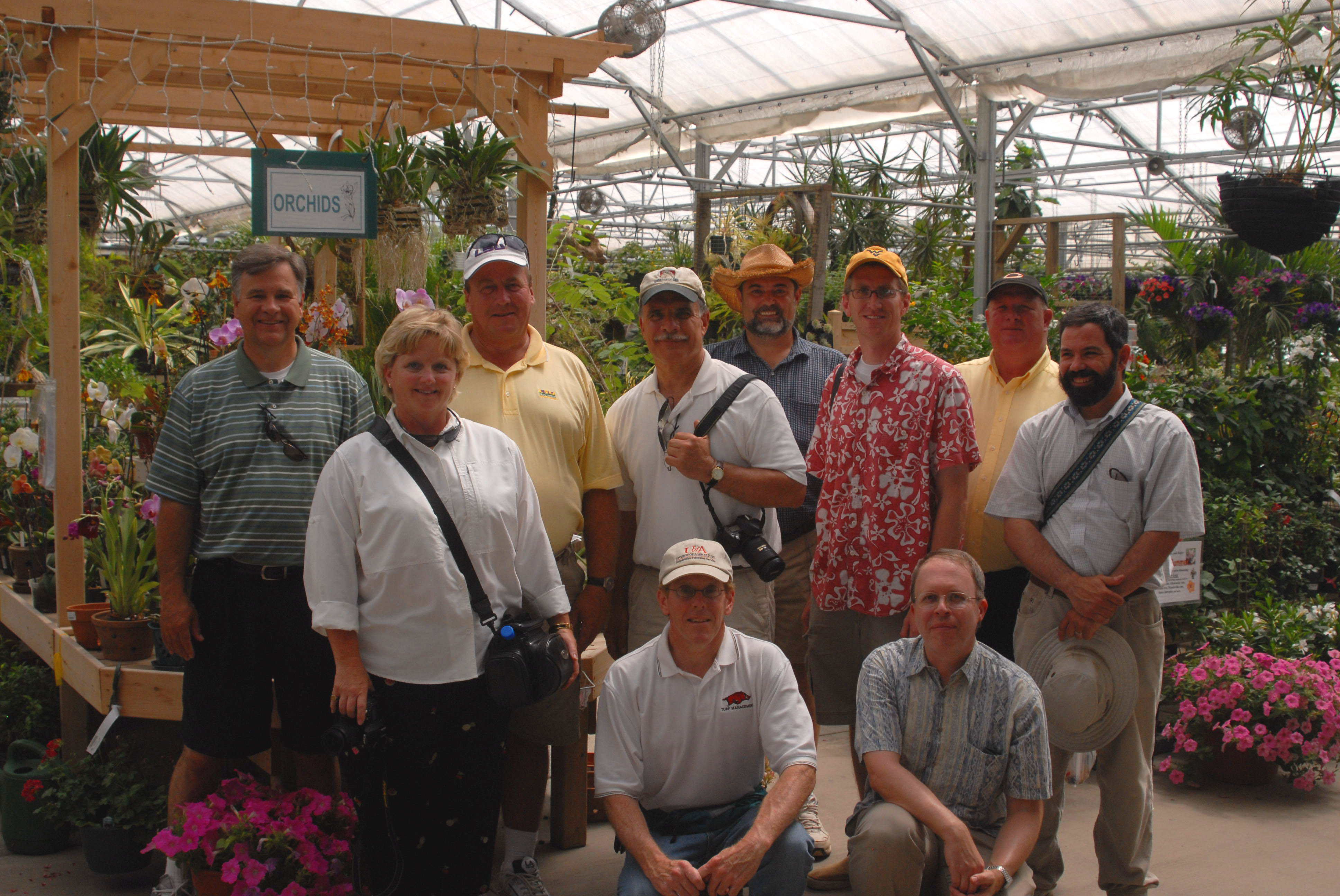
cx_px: 670
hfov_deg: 46.3
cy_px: 448
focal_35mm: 42
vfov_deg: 32.0
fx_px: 1565
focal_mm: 28
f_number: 8
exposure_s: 1/250
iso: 320
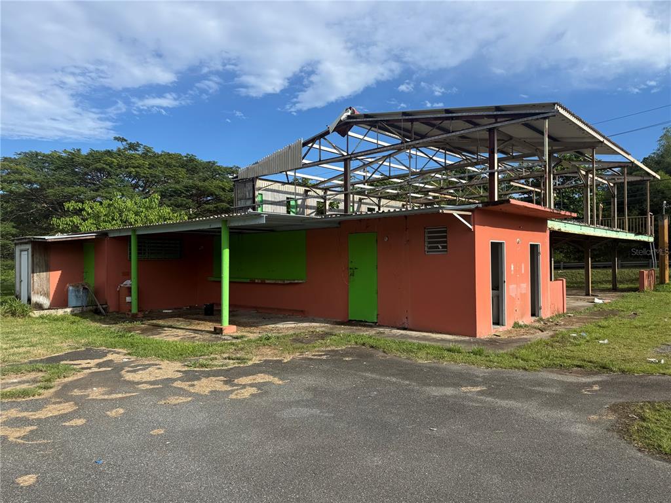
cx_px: 336
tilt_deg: +0.9
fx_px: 465
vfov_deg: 56.8
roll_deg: -0.1
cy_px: 252
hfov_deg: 71.6
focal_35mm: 24
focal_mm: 6.76
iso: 80
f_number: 1.78
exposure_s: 1/3759
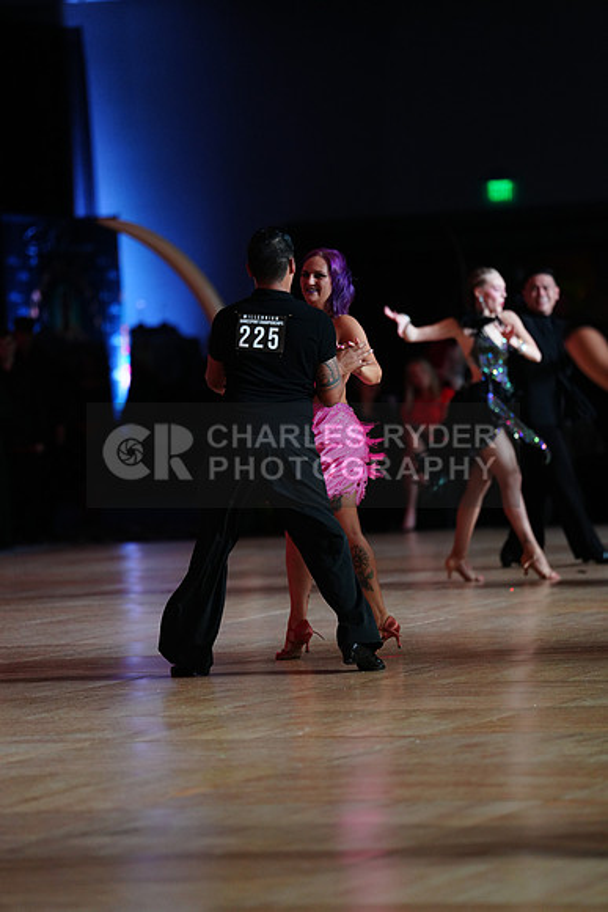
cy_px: 456
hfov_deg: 6.9
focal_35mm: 200
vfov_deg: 10.3
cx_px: 304
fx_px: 5063
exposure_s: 1/320
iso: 2000
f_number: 2.8
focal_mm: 200
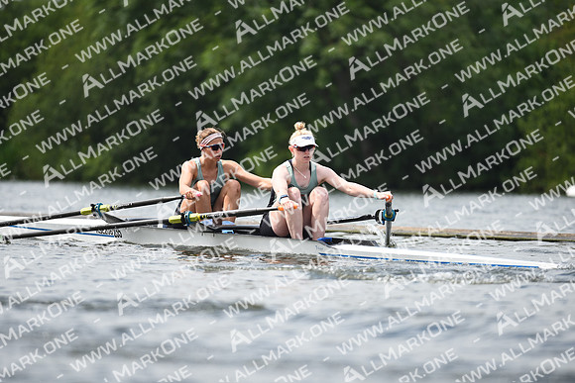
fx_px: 4793
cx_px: 288
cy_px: 192
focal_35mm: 300
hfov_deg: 6.9
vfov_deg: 4.6
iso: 200
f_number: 4
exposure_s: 1/1600
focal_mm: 300
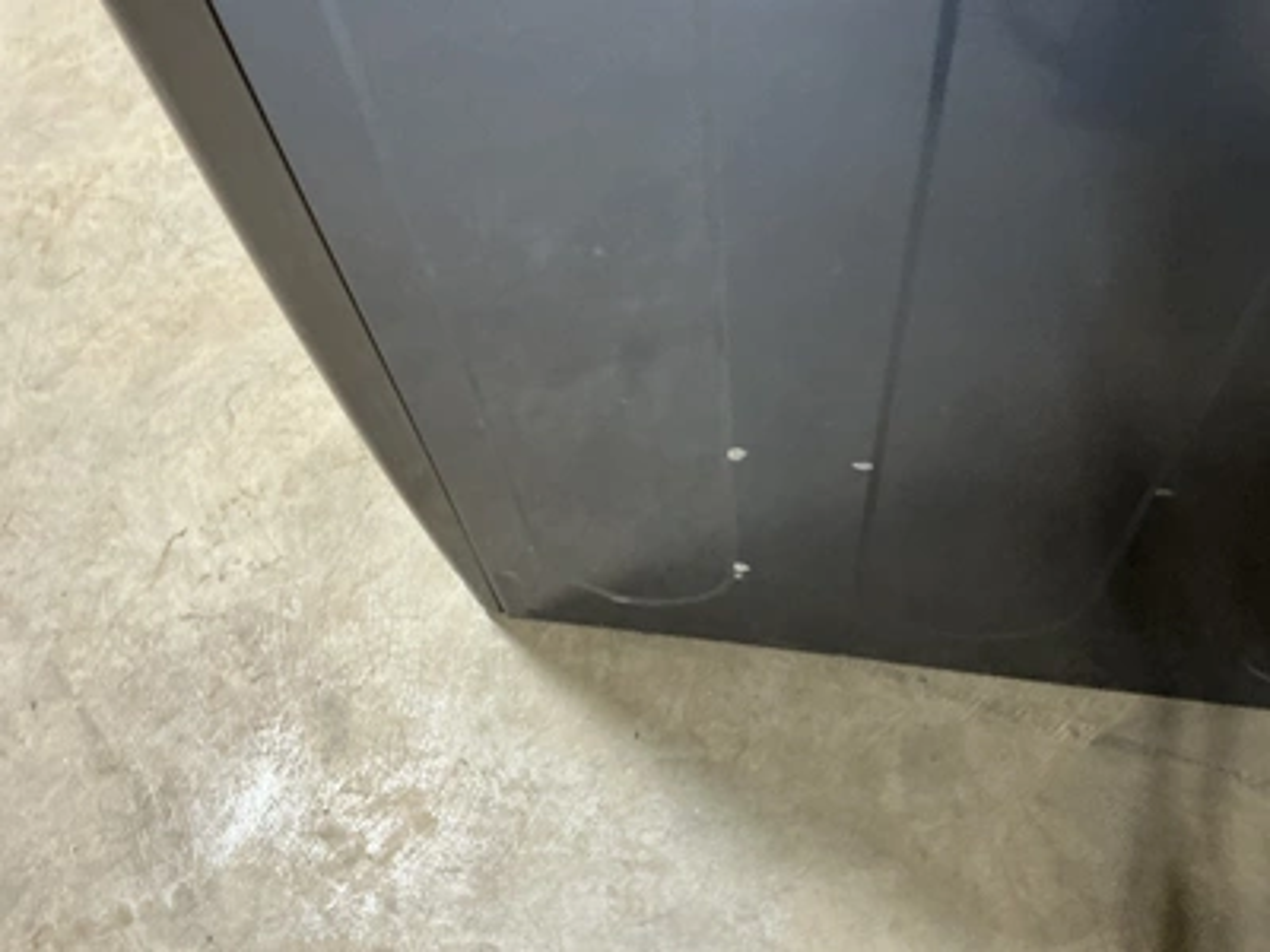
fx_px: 1027
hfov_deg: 63.4
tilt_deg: -55.2
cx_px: 635
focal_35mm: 28
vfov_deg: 49.7
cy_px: 476
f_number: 1.8
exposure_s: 1/60
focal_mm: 3
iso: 250
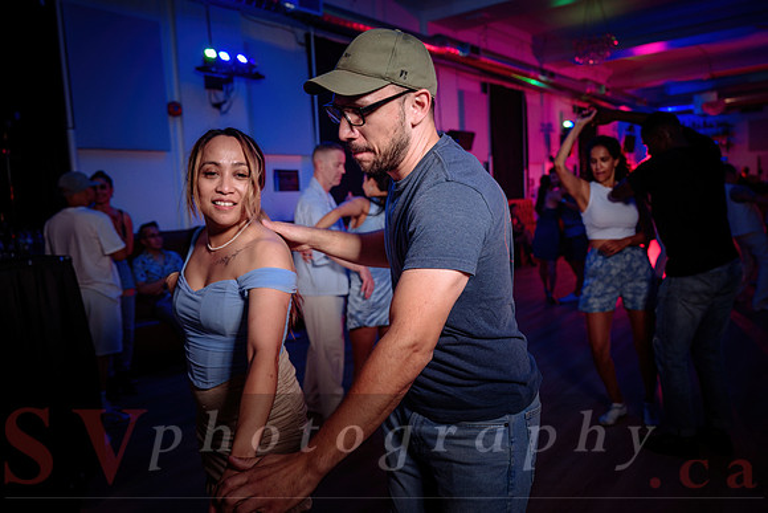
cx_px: 384
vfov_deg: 46.4
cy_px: 256
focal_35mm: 28
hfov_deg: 65.5
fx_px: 597
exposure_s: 1/80
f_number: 3.5
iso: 500
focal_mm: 28
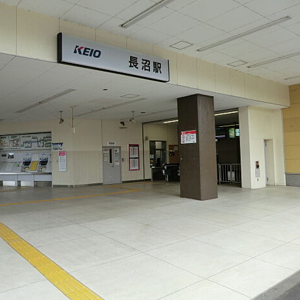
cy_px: 151
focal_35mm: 29
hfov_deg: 54.7
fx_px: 284
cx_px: 104
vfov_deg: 55.6
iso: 80
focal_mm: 4.3
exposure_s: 1/160
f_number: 3.2
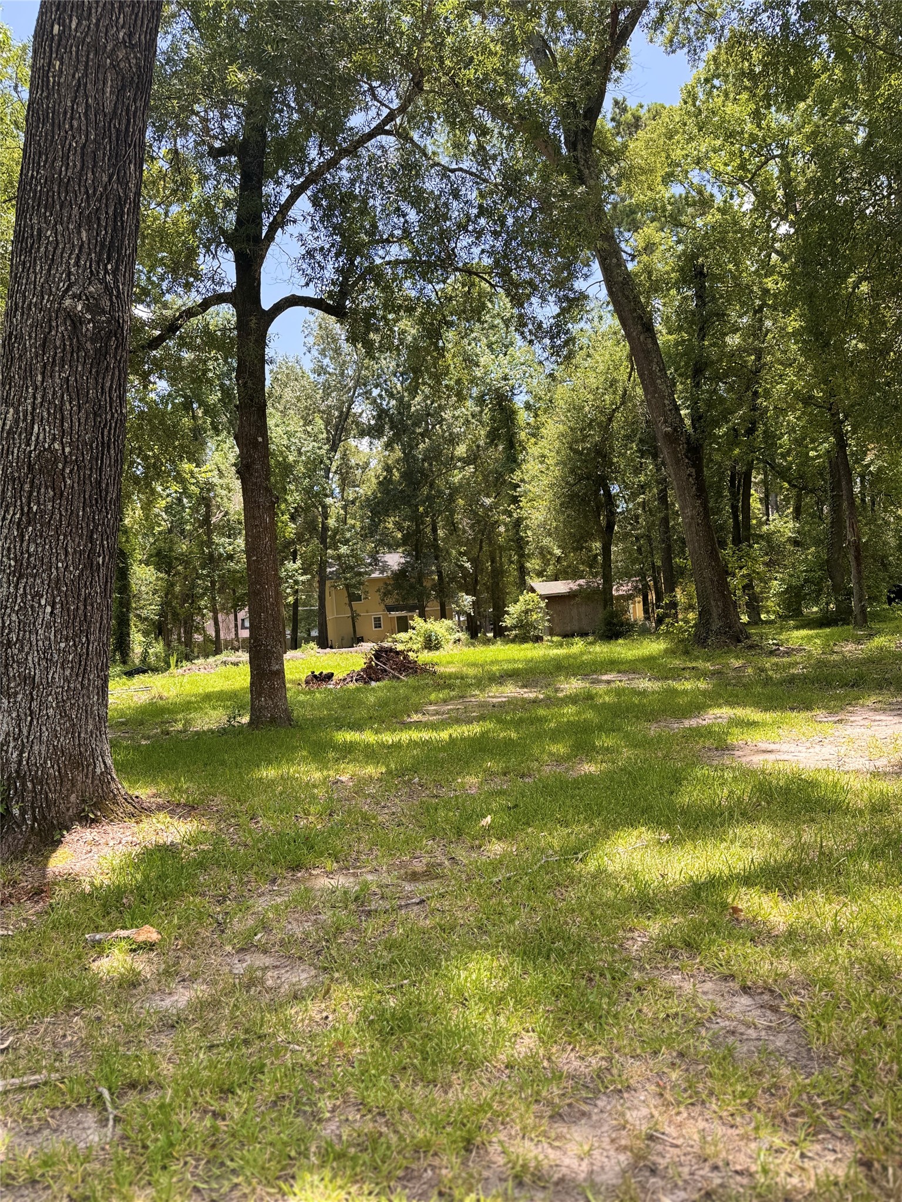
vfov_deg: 71.6
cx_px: 451
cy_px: 601
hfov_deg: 56.8
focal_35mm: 24
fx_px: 834
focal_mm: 6.76
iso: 80
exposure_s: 1/782
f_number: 1.78
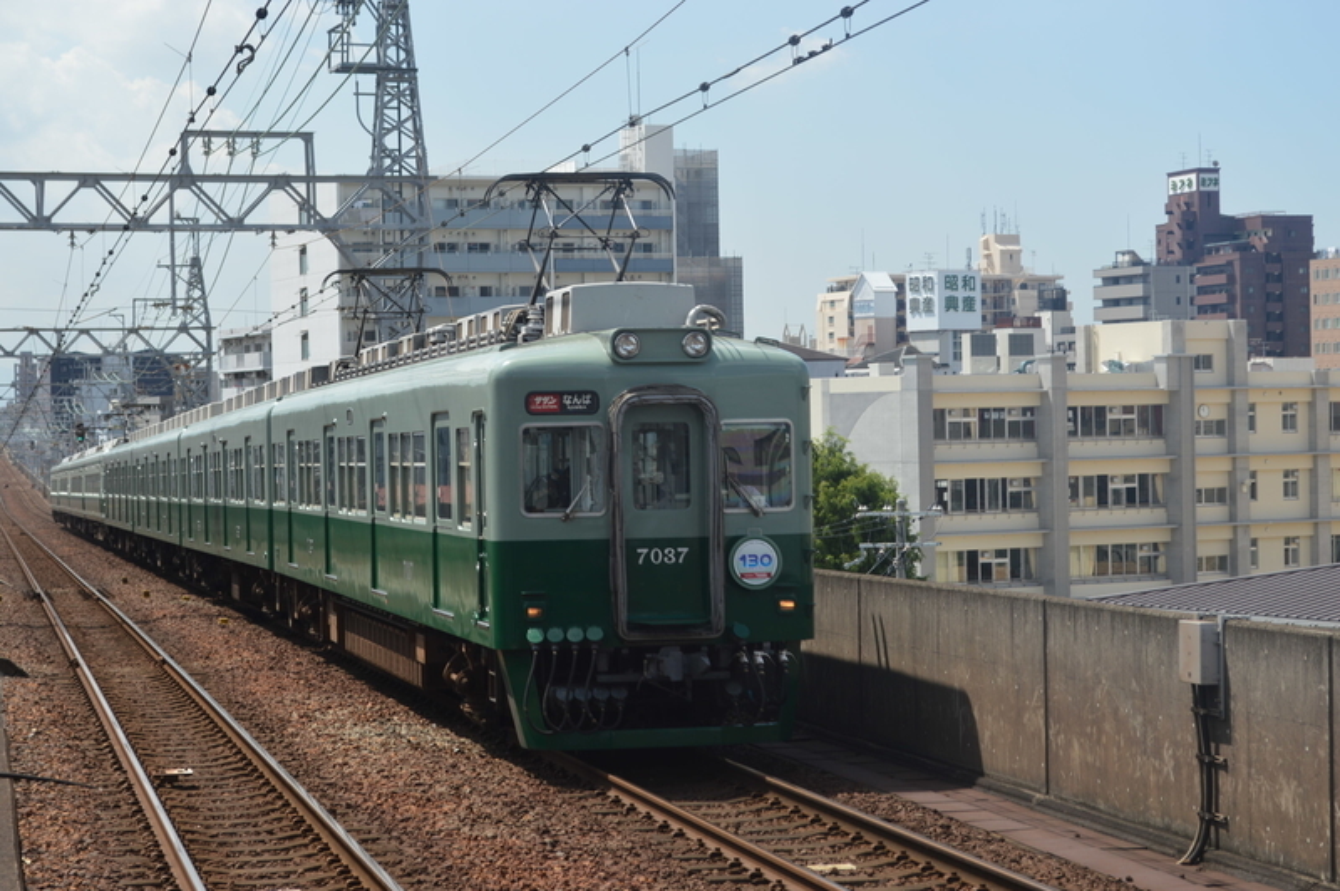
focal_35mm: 82
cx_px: 670
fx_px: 3068
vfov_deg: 16.5
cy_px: 446
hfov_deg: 24.6
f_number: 7.1
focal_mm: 55
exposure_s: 1/200
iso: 100
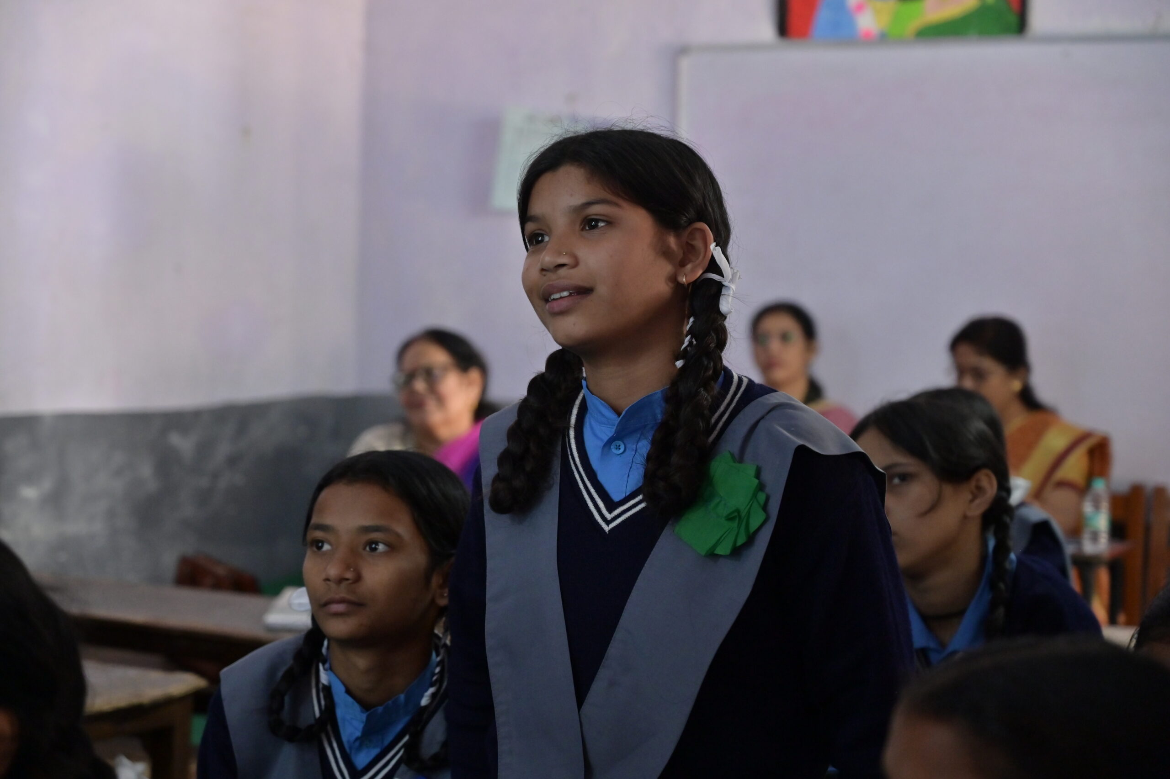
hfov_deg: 28.9
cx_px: 585
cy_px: 390
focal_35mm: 70
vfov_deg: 19.4
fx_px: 2274
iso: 2500
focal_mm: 70
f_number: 4
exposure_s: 1/160
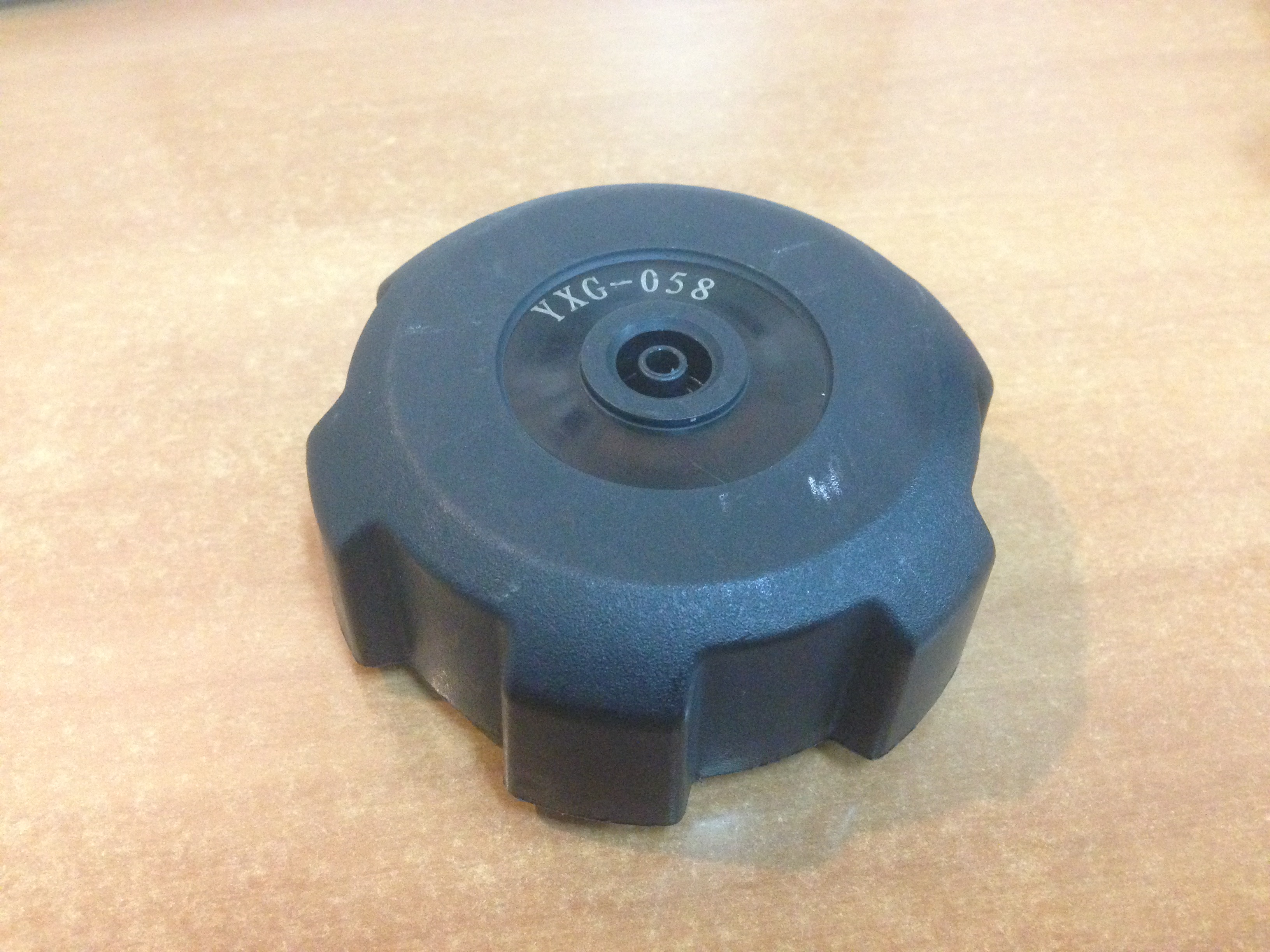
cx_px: 635
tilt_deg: -51.8
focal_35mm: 33
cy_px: 476
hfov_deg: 55.4
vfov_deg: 42.9
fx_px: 1211
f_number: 2.4
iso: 500
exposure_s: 1/17
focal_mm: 4.12
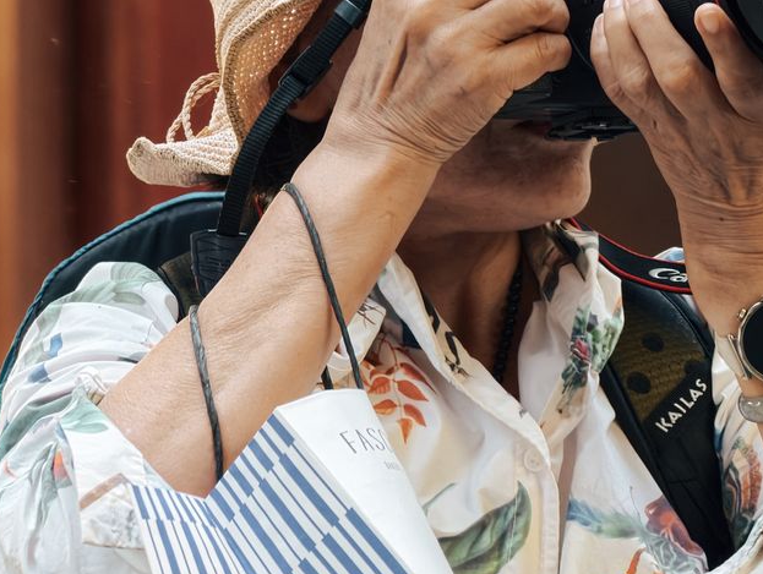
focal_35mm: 411
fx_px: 9071
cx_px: 670
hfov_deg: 4.8
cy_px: 217
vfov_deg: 3.6
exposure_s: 1/200
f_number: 2.8
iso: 4720
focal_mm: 52.83
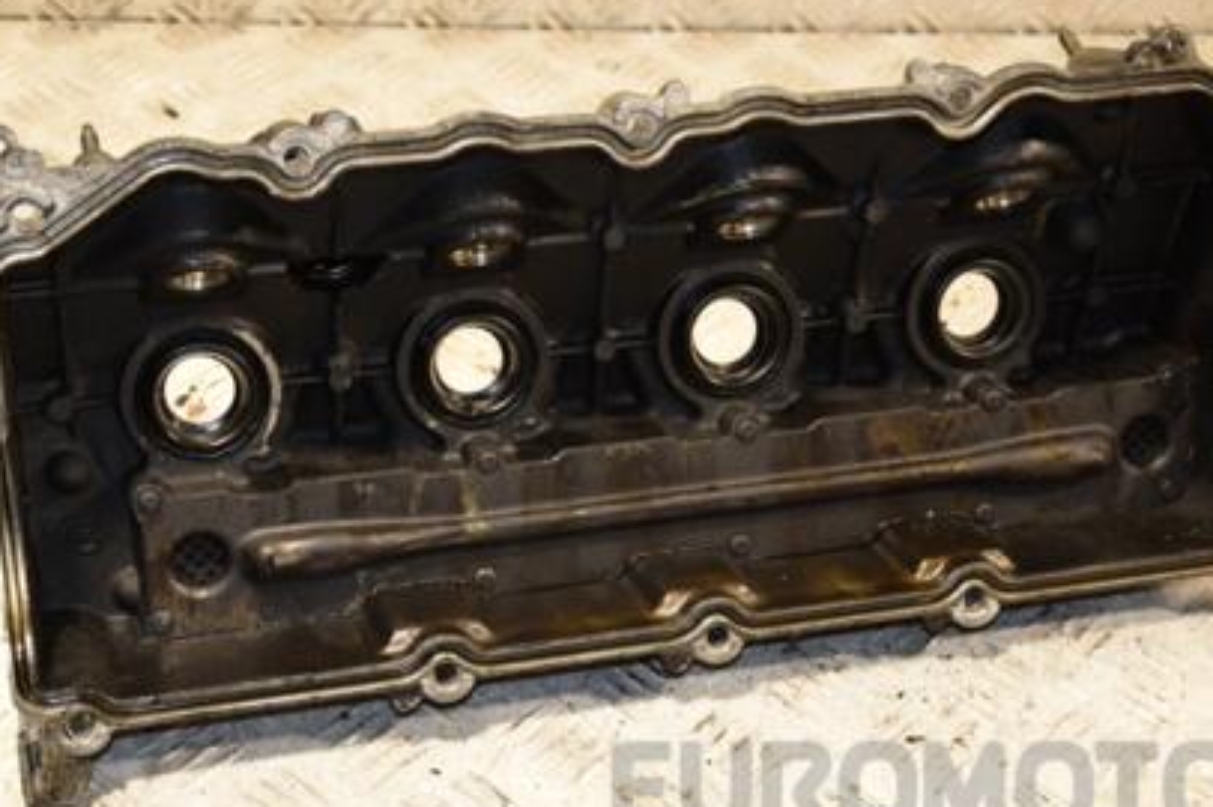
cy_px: 389
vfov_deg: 19.2
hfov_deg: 28.5
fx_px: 2390
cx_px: 556
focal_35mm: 71
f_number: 5
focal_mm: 32
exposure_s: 1/160
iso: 800
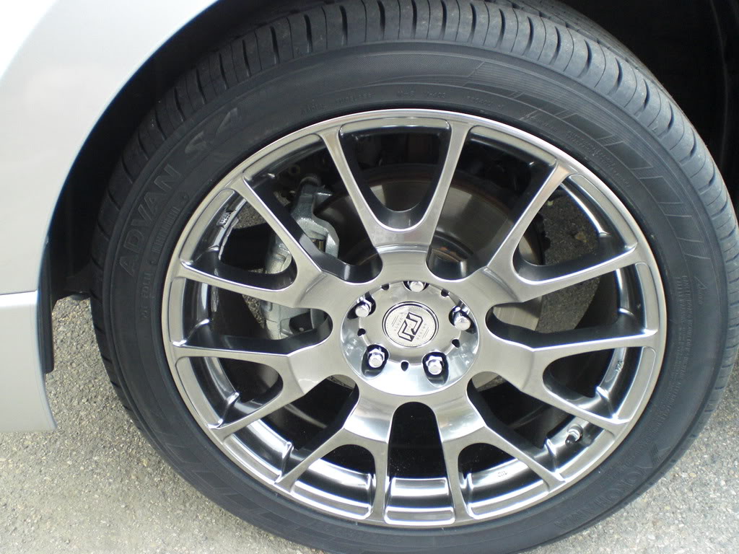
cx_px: 370
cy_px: 277
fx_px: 811
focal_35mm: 38
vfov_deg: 37.7
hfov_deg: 49.0
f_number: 3.1
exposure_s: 1/125
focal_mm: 6.3
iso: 200
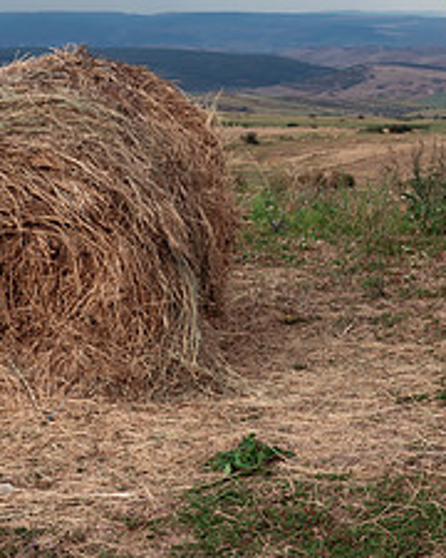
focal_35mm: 74
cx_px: 412
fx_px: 1221
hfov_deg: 20.2
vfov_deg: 25.5
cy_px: 149
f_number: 5
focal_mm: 28
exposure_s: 1/640
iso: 250
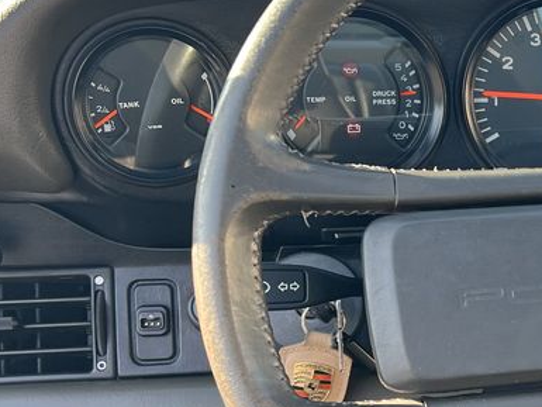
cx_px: 612
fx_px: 1269
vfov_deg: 18.1
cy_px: 292
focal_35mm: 81
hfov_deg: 22.6
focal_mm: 5.7
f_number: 1.5
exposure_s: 1/171
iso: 50
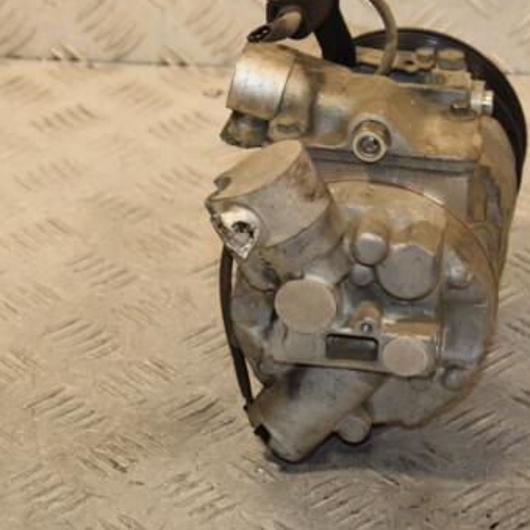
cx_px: 342
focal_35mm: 140
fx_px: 2425
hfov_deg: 12.5
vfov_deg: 12.5
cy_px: 245
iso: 800
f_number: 7.1
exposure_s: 1/200
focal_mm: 62
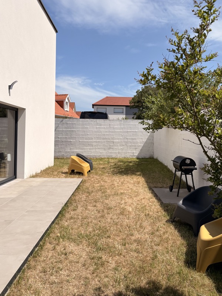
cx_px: 111
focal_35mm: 26
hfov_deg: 53.1
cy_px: 148
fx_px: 222
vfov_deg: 67.3
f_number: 1.6
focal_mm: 5.96
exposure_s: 1/5814
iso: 50
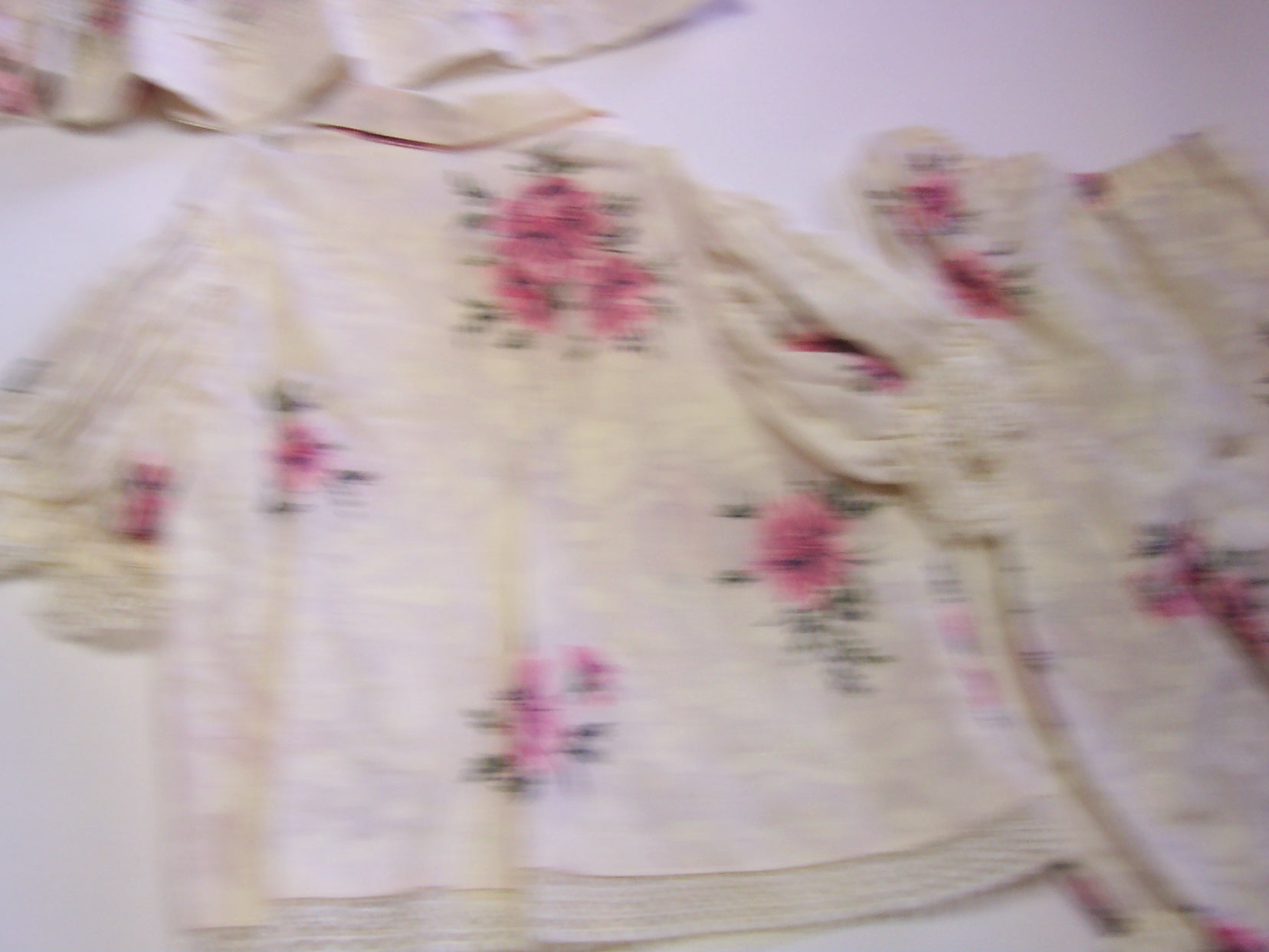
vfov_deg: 38.7
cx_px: 634
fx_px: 1356
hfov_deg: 50.1
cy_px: 476
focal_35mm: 37
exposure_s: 1/30
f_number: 2.8
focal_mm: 5.6
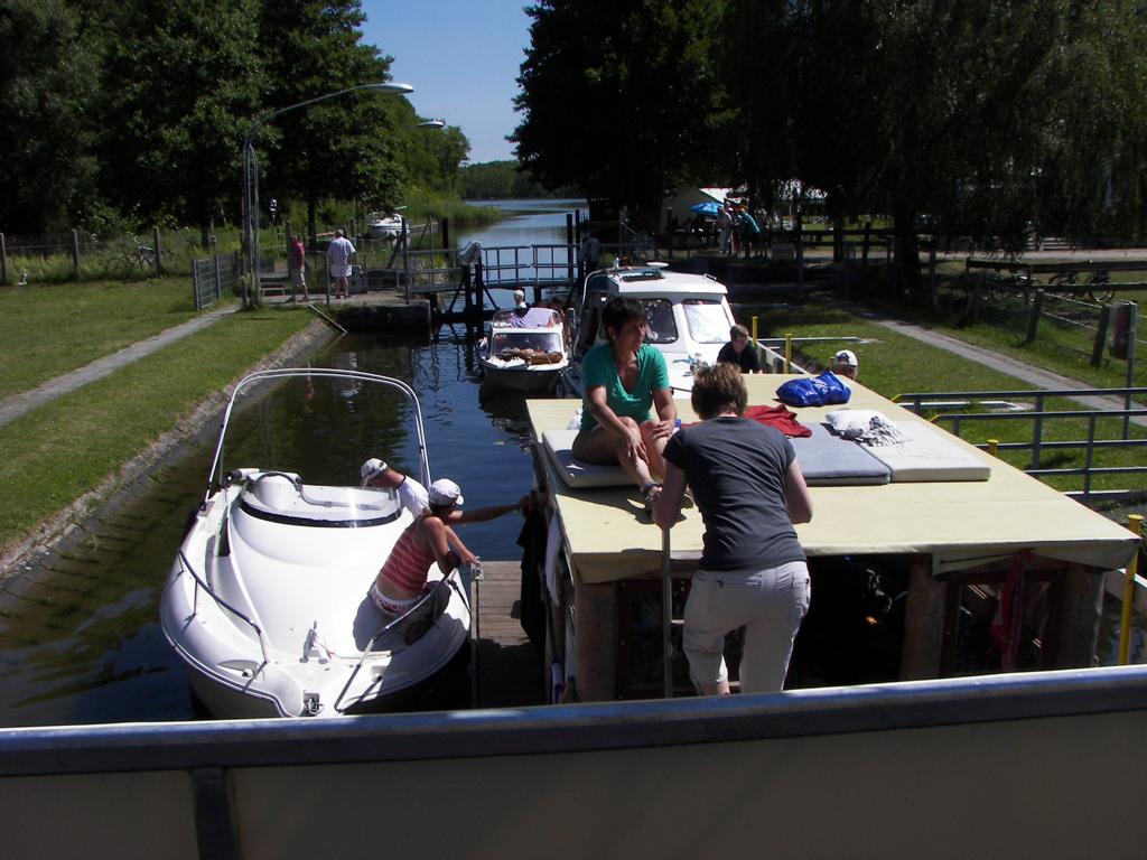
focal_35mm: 36
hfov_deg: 51.4
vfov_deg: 39.7
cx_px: 574
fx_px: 1193
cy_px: 430
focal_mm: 6
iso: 64
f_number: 5.6
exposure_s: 1/640
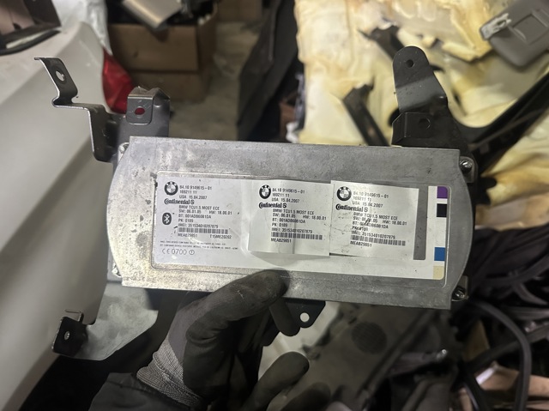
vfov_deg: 56.8
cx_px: 274
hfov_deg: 71.6
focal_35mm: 24
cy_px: 206
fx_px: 380
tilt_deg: -48.2
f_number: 1.78
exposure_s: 1/50
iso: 500
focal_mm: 6.86
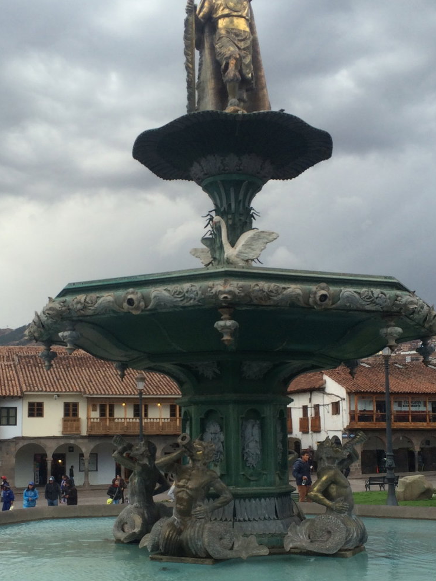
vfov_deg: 40.2
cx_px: 191
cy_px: 358
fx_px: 789
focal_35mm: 47
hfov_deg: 30.8
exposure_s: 1/432
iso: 32
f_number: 2.2
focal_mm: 4.15
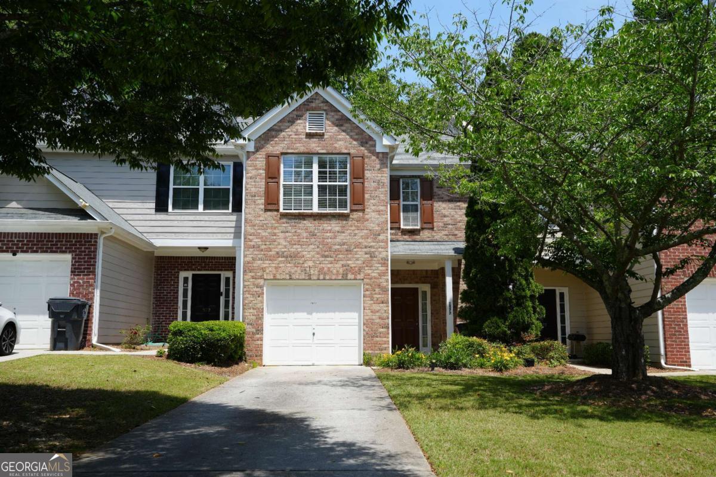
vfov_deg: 37.9
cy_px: 238
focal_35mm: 35
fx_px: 696
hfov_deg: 54.4
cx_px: 358
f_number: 9
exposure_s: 1/125
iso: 100
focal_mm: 35
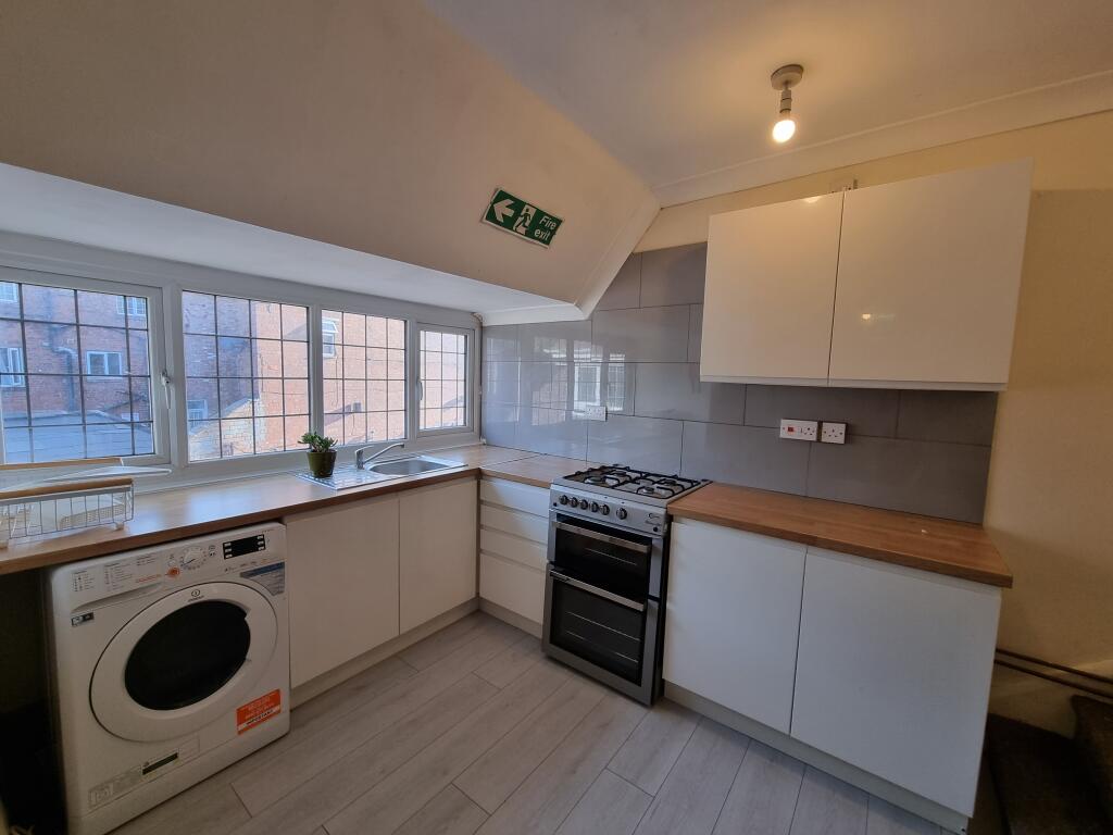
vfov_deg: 89.9
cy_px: 418
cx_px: 556
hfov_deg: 106.2
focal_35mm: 13
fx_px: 418
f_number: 2.2
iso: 100
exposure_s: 1/100
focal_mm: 2.2
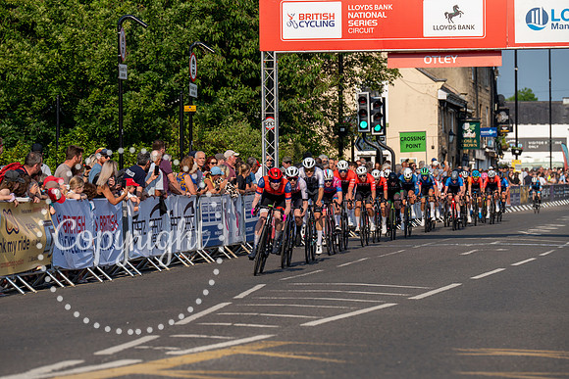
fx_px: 2877
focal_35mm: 182
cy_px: 190
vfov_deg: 7.5
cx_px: 284
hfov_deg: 11.3
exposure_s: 1/1000
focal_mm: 182
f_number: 6.3
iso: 160
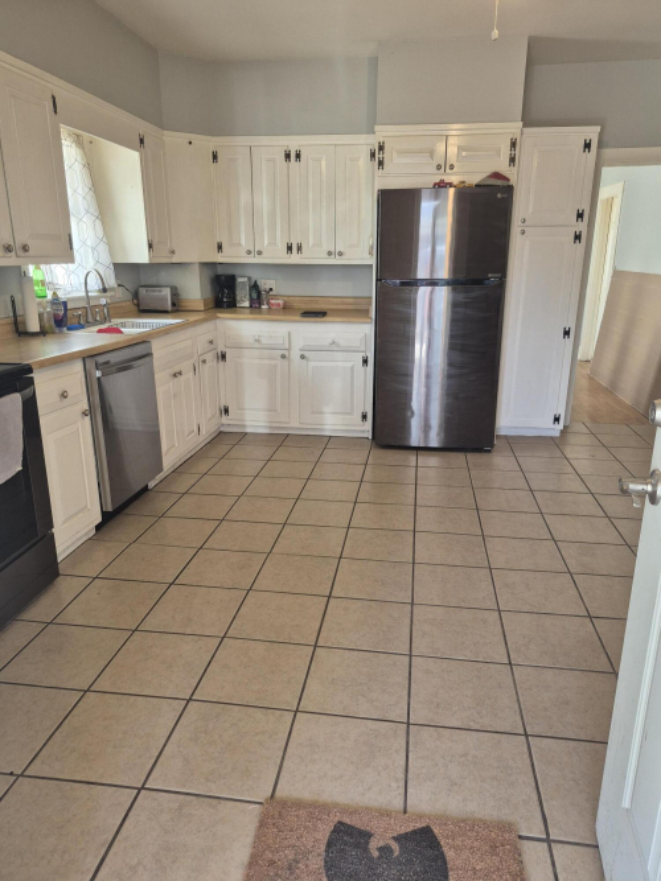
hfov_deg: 58.9
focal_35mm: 23
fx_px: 586
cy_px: 440
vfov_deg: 73.9
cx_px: 330
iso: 100
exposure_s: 1/120
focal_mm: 5.4
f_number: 1.8
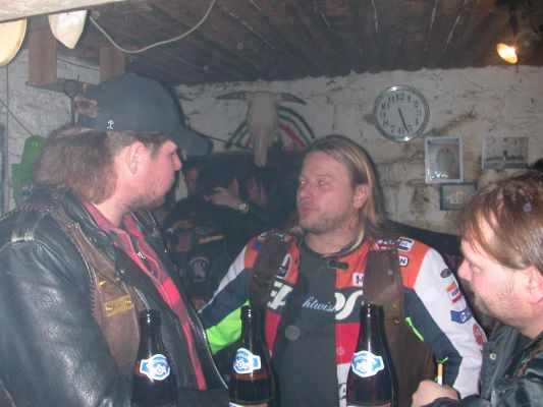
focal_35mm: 37
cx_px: 272
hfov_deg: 50.1
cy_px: 204
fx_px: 581
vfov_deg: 38.7
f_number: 4.5
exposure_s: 1/59.9
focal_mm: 5.6
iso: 200
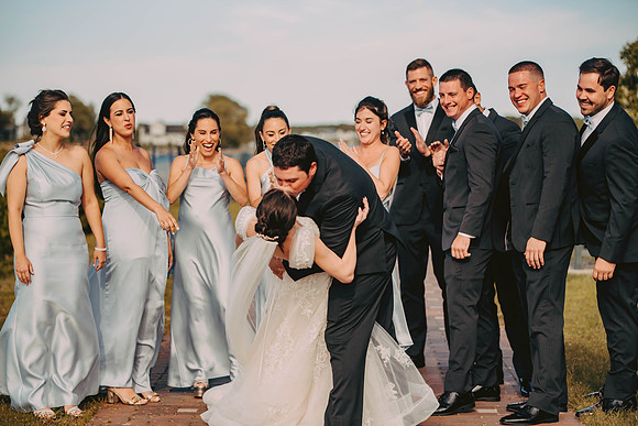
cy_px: 213
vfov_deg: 14.4
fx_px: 1684
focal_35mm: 95
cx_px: 319
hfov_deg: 21.5
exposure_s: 1/4000
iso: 500
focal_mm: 95
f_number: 2.8
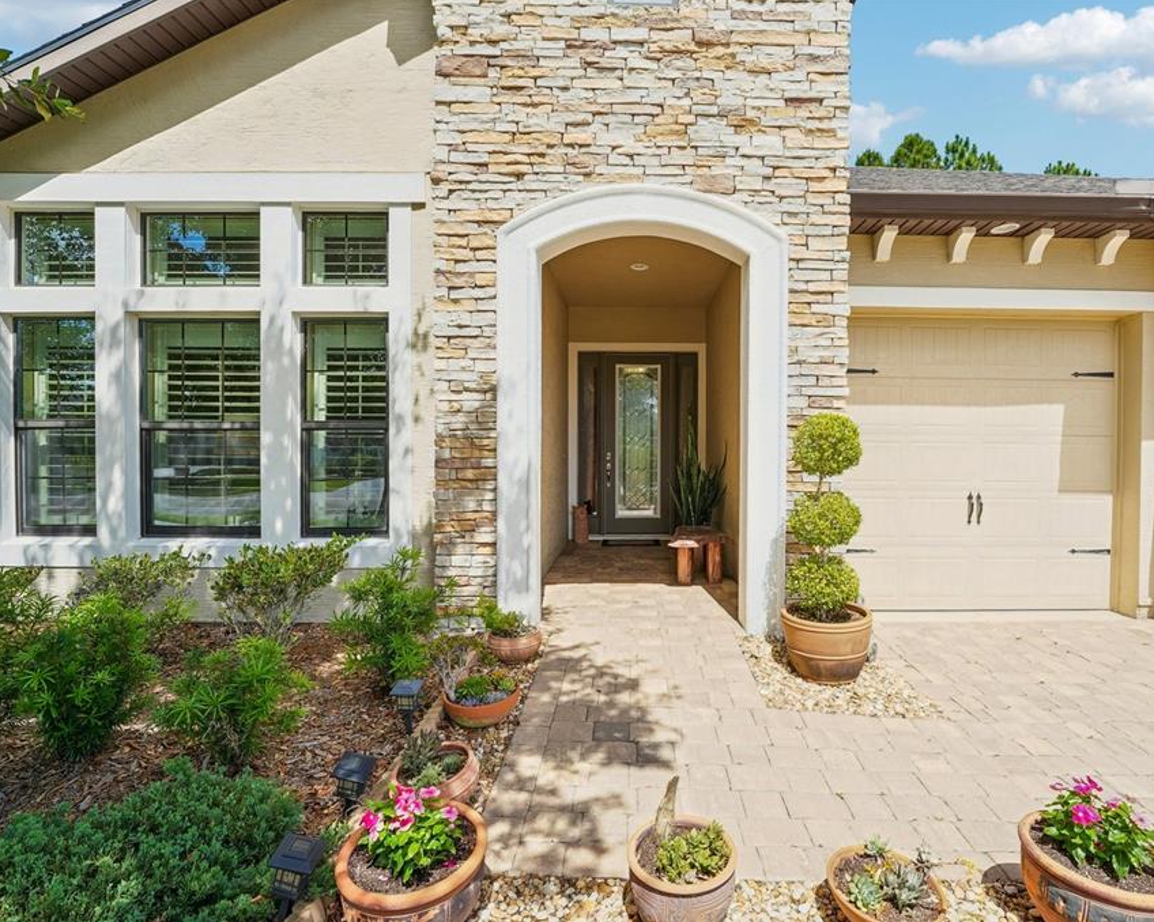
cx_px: 646
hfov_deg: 87.4
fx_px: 600
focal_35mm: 18
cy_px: 461
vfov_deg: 75.1
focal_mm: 15.5
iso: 100
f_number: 11
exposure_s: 1/25
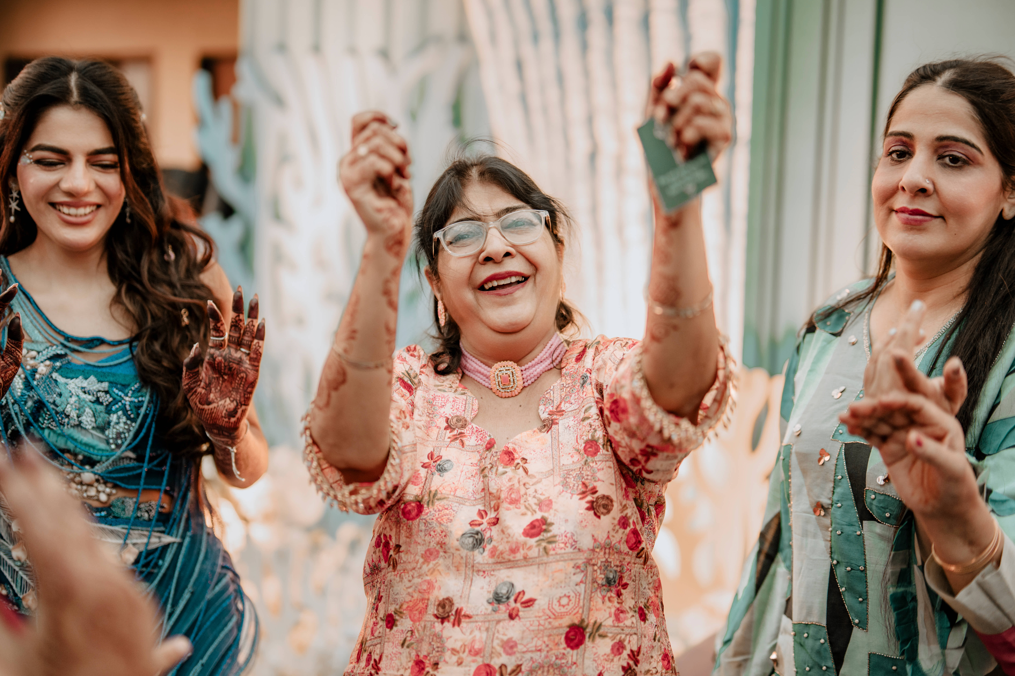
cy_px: 338
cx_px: 508
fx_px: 1410
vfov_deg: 27.0
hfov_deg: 39.6
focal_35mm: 50
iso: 400
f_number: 1.4
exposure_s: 1/500
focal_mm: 50
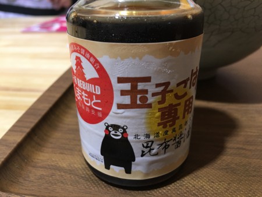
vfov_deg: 48.3
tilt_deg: -25.4
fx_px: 220
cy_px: 98
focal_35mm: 29
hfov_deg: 61.6
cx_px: 131
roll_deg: +1.7
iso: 40
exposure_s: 1/30
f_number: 2.2
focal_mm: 4.15
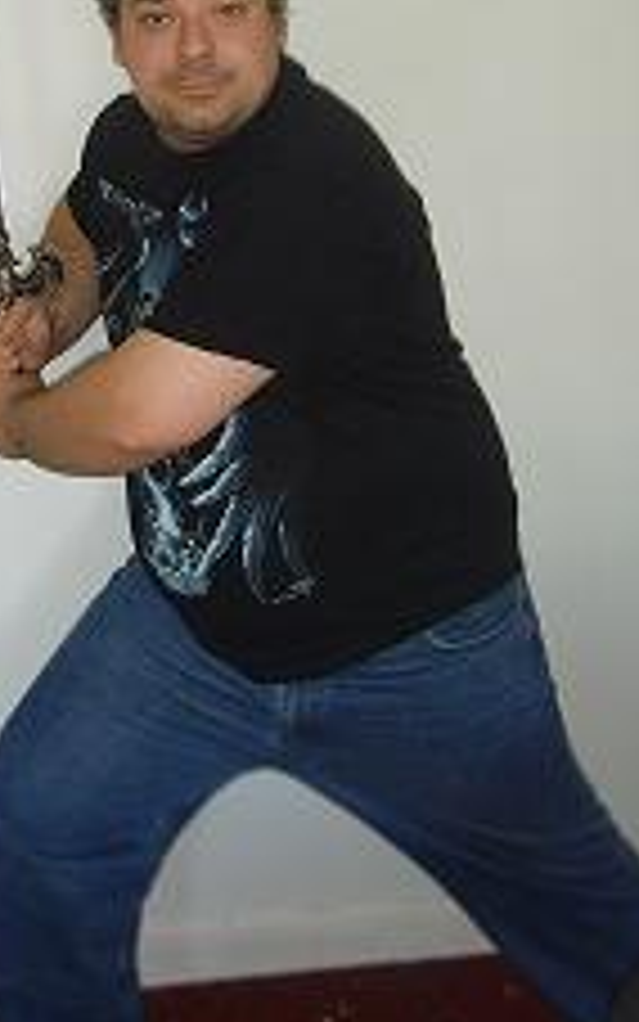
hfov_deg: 18.5
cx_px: 180
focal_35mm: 70
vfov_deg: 28.7
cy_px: 207
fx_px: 1949
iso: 200
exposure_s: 1/45
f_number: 3.5
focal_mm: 6.6
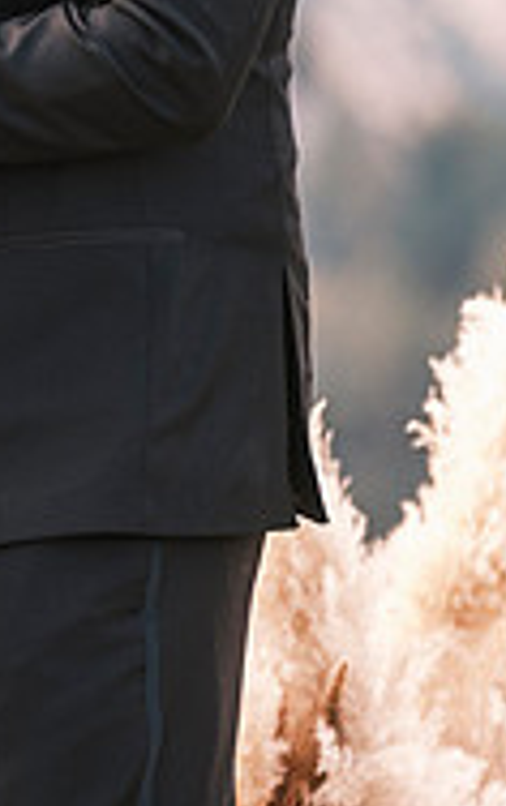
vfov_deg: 3.2
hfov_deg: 2.0
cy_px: 101
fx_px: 14518
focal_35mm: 660
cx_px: -154
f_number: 2.8
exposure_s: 1/400
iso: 400
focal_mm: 140
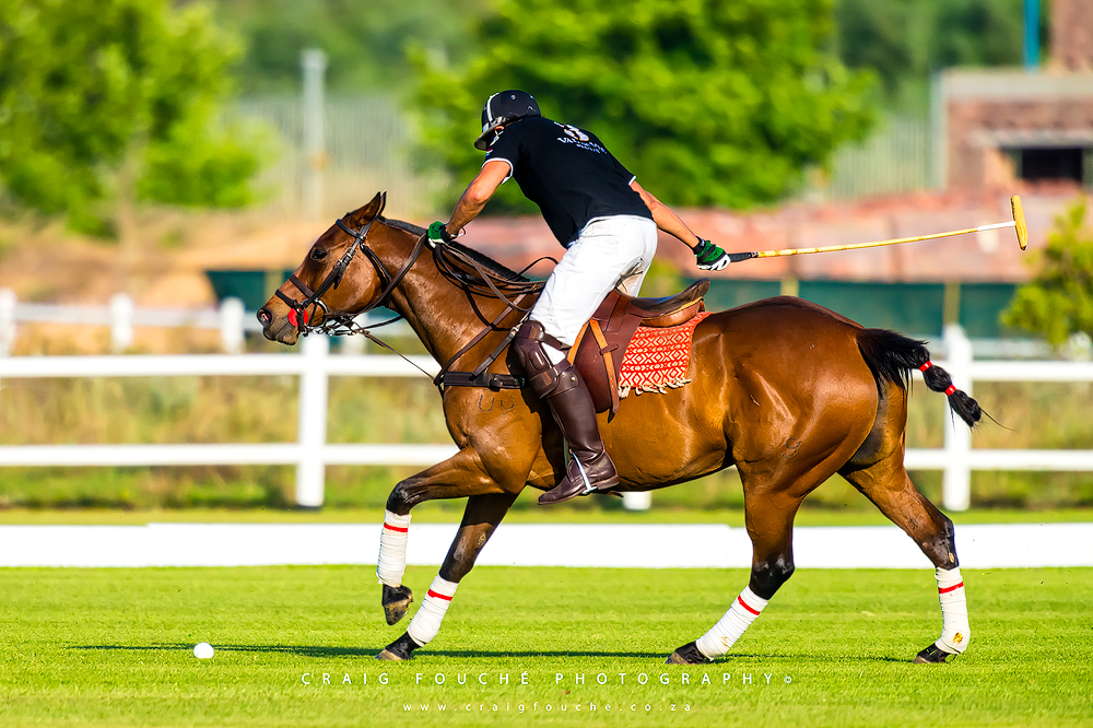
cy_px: 364
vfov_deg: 1.4
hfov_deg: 2.1
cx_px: 546
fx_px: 30349
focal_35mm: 1000
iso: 1250
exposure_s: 1/2500
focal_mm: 1000
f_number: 8
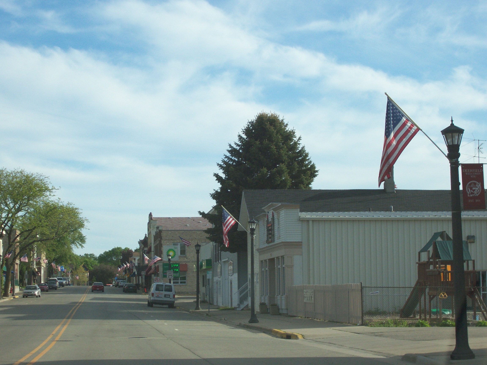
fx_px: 1154
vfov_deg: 18.0
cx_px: 244
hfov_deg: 23.8
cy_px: 182
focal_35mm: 82
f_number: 4
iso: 80
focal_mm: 13.5
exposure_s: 1/552
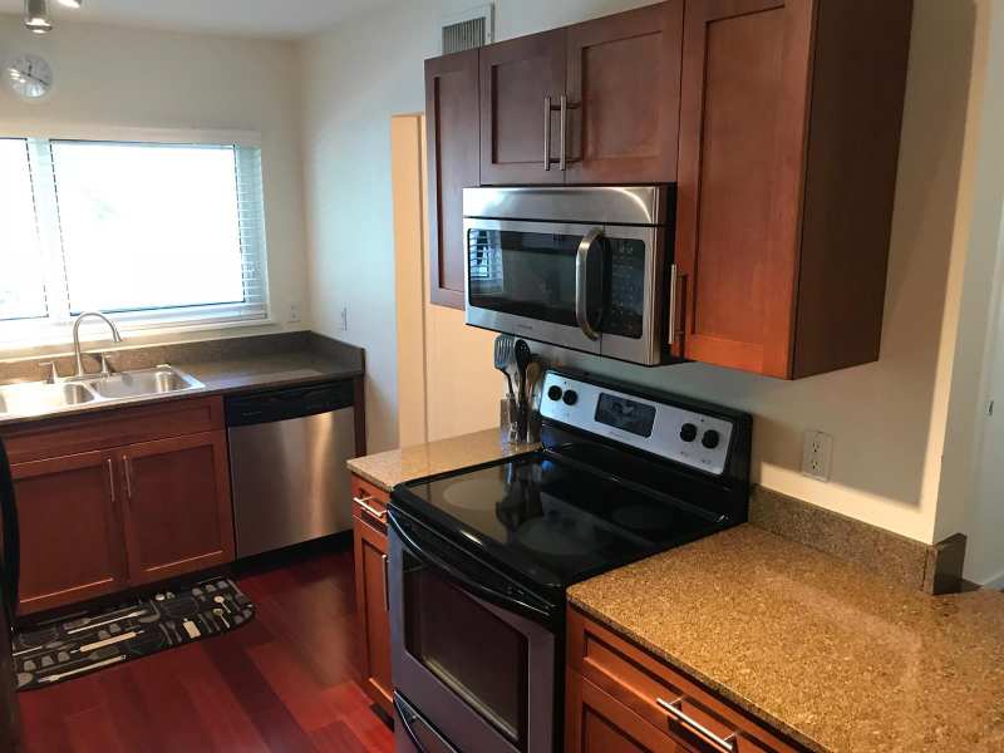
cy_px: 376
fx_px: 812
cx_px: 502
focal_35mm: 28
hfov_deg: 63.4
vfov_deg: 49.7
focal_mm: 3.99
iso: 64
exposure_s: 1/15
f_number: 1.8
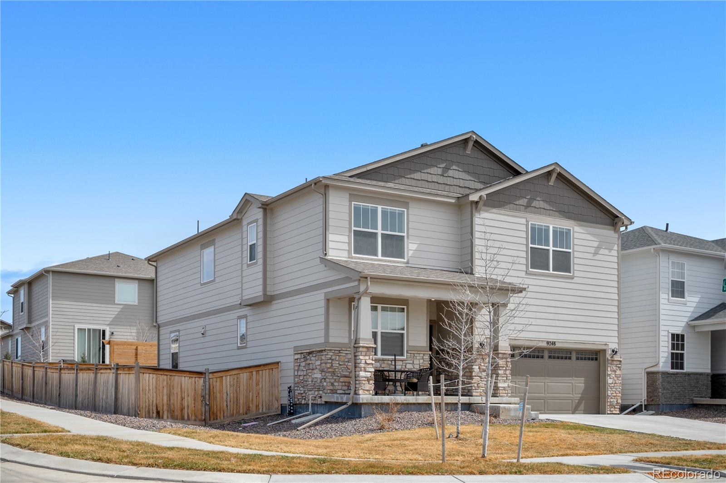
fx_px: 847
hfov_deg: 46.4
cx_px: 363
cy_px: 242
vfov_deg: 31.9
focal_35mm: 42
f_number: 8
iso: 100
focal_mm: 28
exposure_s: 1/400
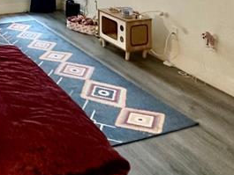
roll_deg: +0.0
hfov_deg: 32.7
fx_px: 365
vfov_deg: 22.7
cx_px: 1
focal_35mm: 54
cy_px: -79
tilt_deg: +0.0
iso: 400
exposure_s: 1/60
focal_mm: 2.22
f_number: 2.2
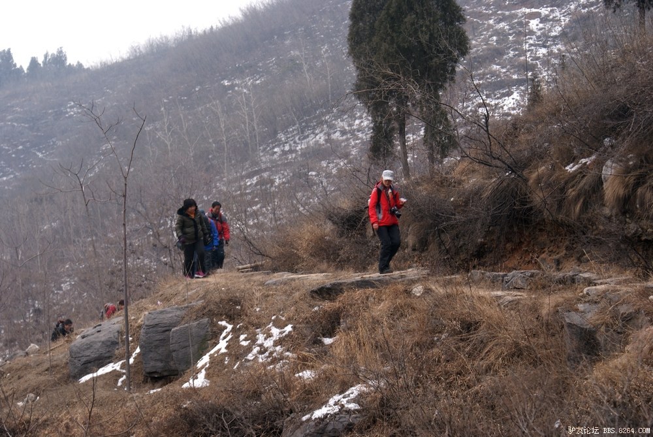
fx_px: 1906
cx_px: 326
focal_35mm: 105
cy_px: 218
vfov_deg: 13.1
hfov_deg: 19.4
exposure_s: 1/50
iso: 100
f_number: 8
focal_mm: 70
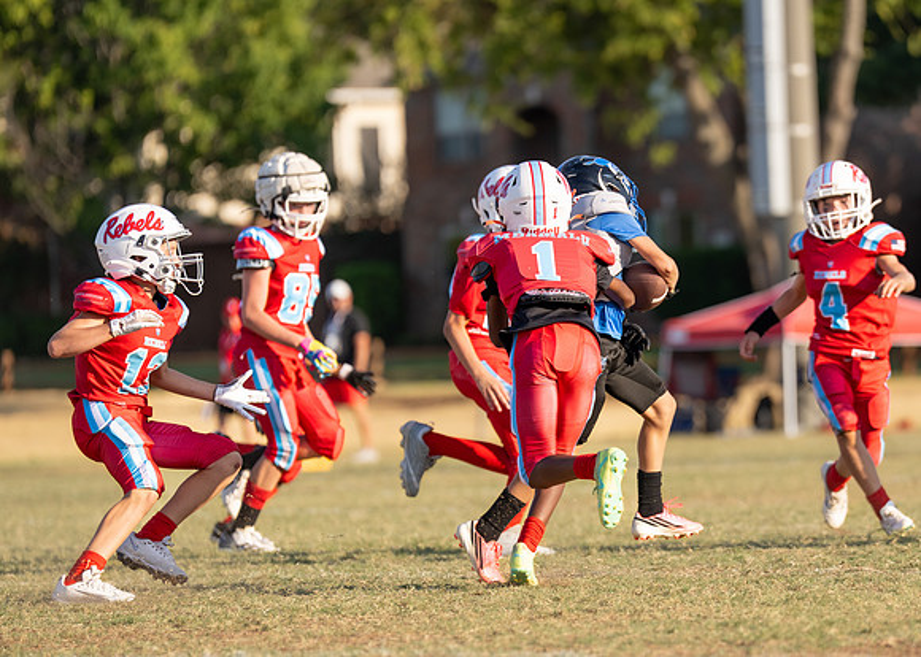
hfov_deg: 6.8
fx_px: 7784
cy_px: 367
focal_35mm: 298
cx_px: 674
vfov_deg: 4.8
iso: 125
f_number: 3.2
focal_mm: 200
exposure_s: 1/1600
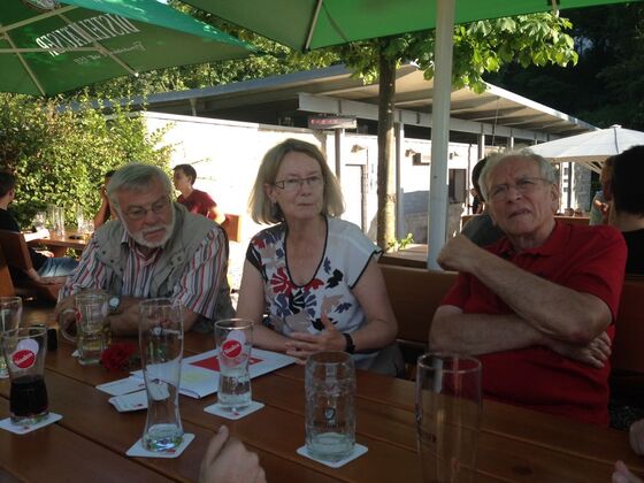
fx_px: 614
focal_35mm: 33
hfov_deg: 55.4
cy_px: 242
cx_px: 322
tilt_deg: -7.0
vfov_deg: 42.9
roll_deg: +2.4
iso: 50
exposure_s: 1/275
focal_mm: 4.12
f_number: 2.4
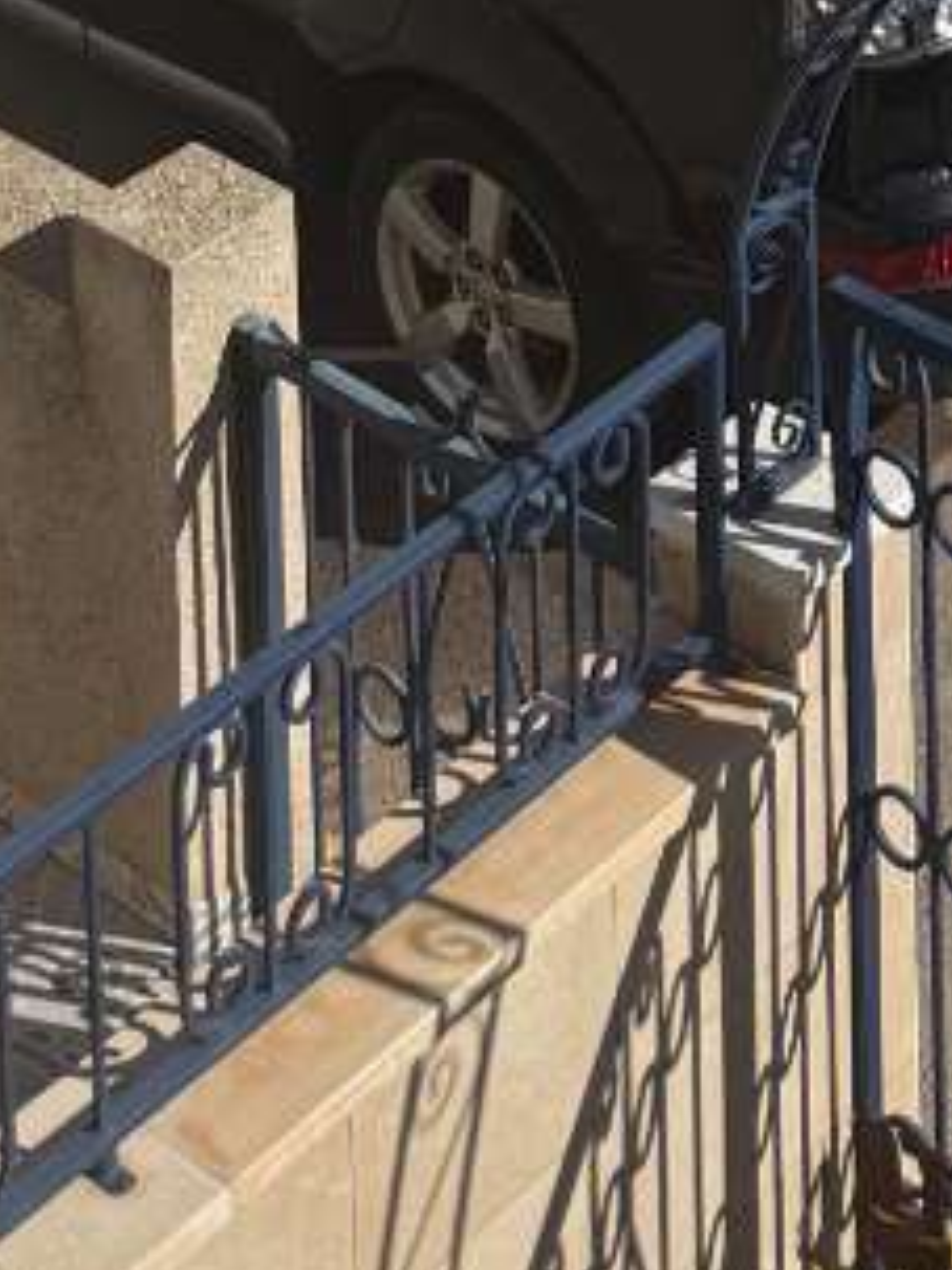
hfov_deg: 12.2
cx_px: 1030
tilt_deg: -7.2
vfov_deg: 12.6
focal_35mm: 119
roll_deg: +0.3
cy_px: -1861
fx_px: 4367
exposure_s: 1/8130
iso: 80
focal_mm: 6.76
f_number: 1.78
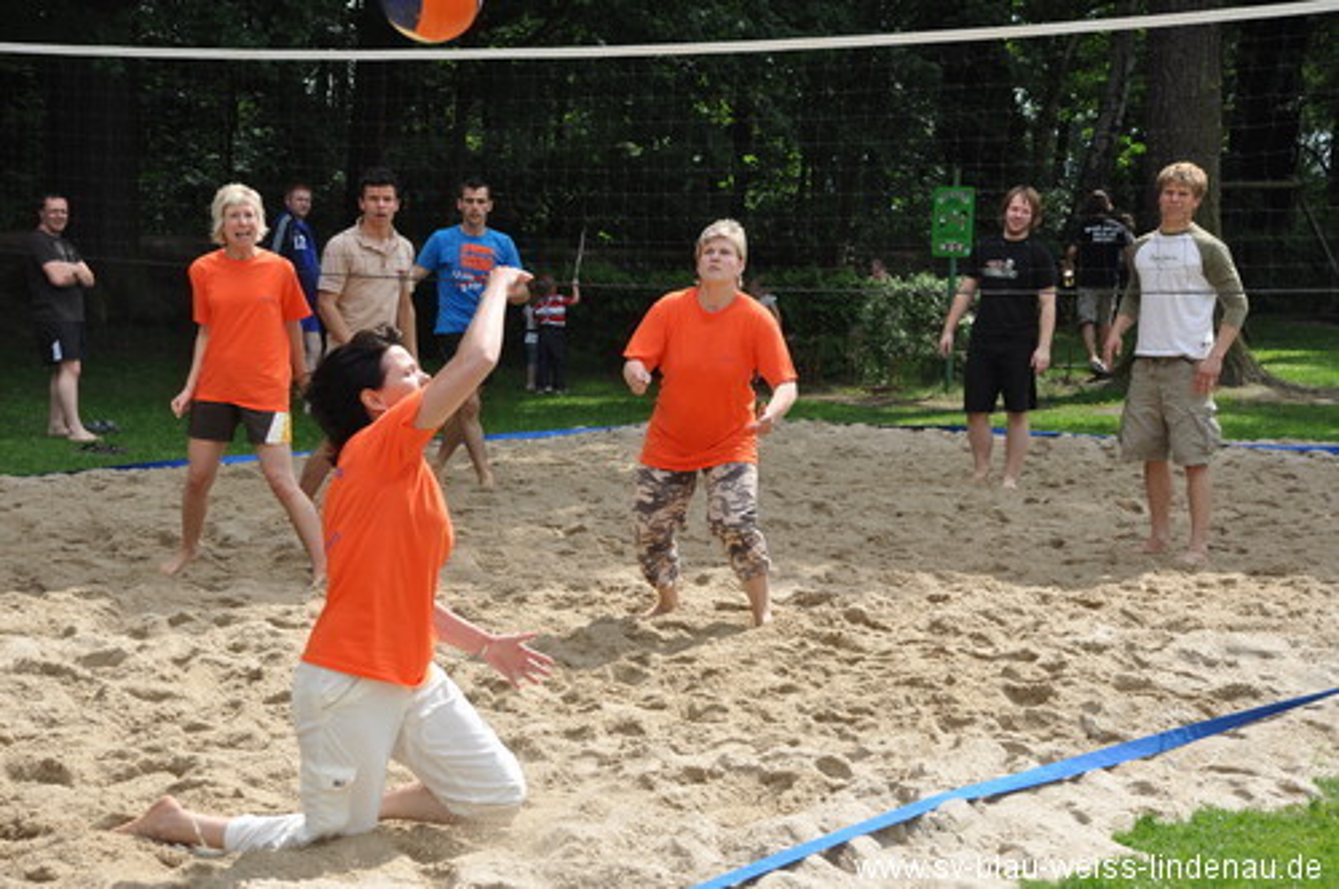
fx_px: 2674
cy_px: 444
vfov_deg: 18.9
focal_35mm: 72
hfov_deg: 28.1
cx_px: 670
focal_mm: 48
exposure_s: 1/1250
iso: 400
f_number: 5.6
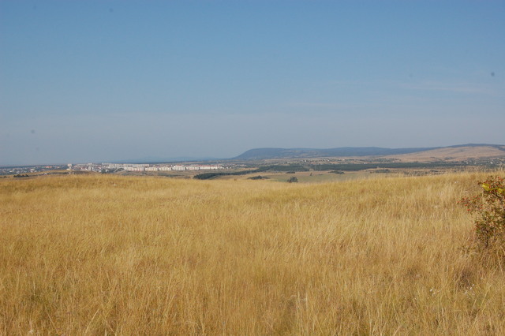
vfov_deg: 34.2
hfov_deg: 49.6
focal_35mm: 39
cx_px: 252
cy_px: 168
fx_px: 547
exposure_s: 1/640
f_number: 13
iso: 400
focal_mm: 26
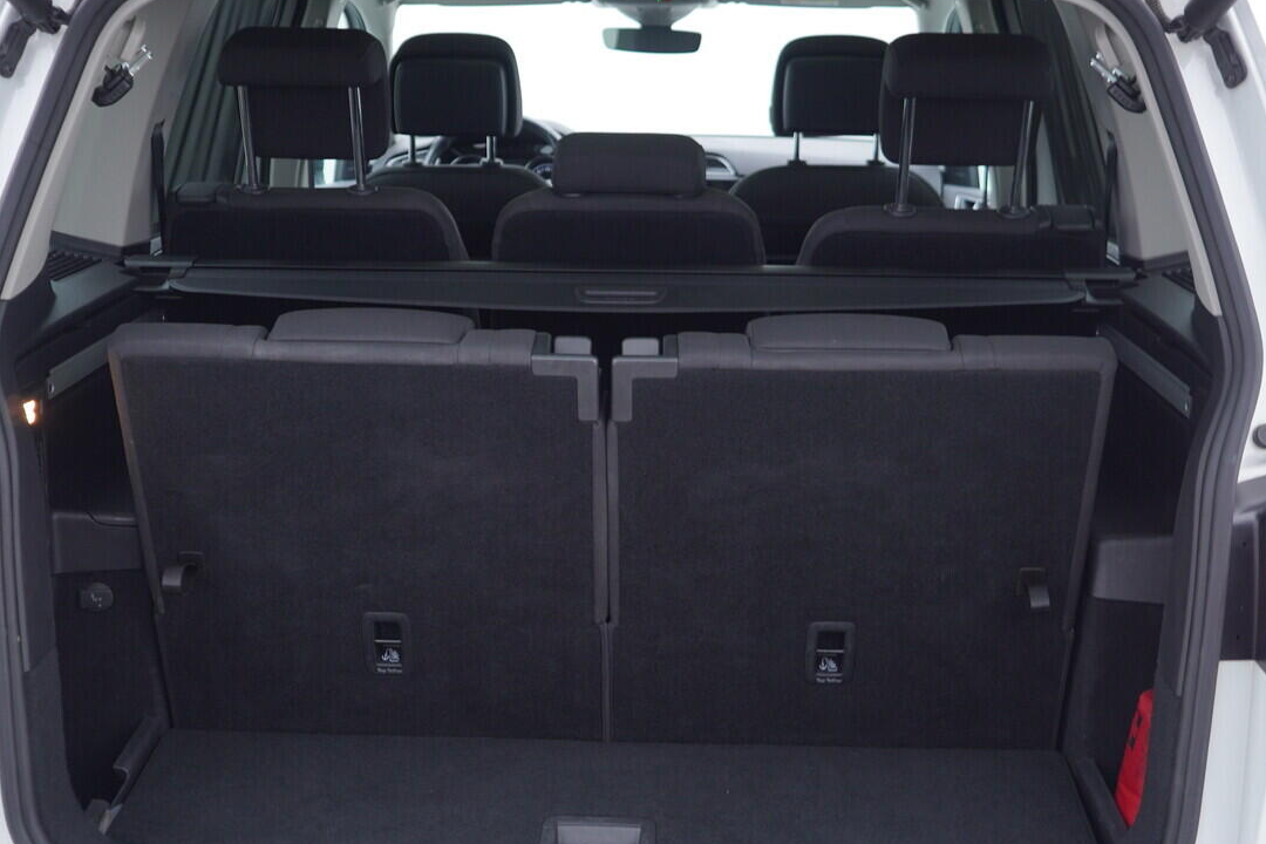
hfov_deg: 41.1
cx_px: 599
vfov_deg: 28.0
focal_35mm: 48
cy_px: 475
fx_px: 1688
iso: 160
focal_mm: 24
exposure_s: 1/40
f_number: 2.8
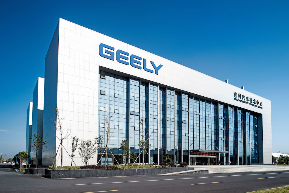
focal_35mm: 24
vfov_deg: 53.1
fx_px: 193
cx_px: 144
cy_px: 96
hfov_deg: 73.7
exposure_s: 1/40
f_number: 11
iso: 50
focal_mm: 24
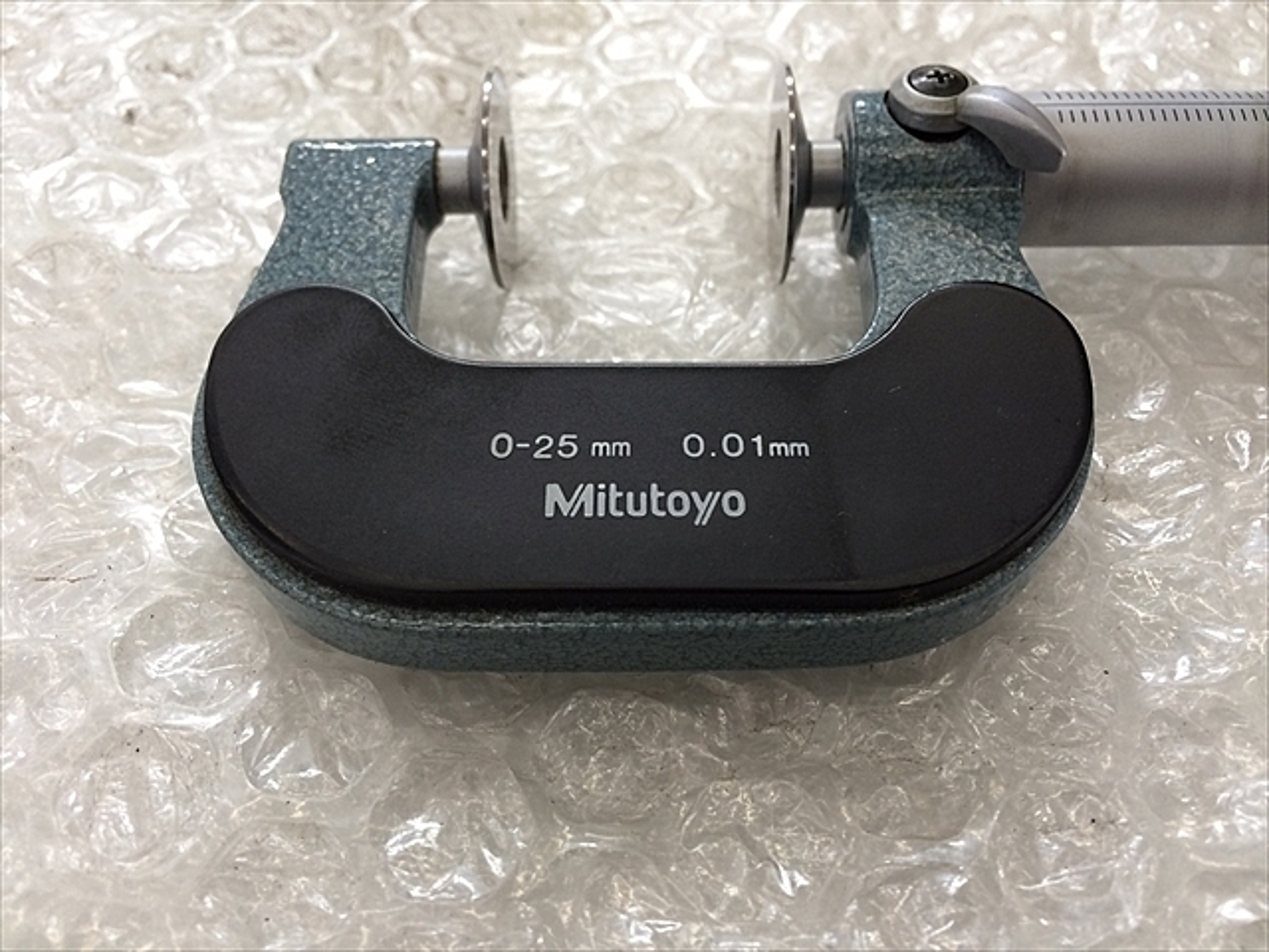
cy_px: 476
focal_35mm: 29
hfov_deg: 61.7
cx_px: 634
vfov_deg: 48.2
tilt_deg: -54.1
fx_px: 1063
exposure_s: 1/40
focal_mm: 4.15
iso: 32
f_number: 2.2
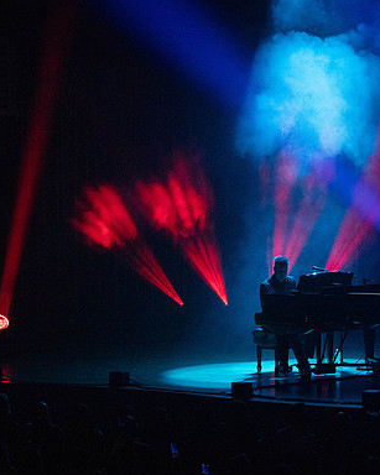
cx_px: 347
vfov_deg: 9.8
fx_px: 2771
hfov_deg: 7.8
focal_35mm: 197
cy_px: 237
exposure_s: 1/320
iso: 16000
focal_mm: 139
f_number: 10
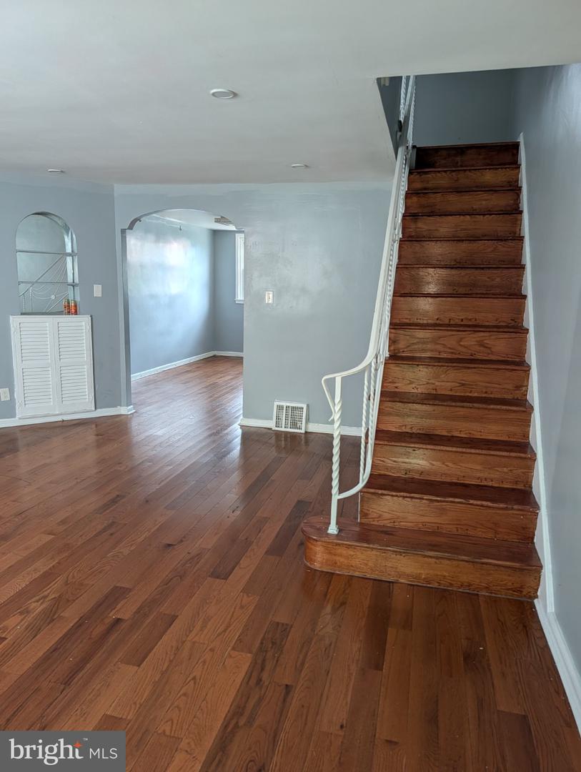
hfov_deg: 56.9
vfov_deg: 71.5
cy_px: 386
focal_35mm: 24
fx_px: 536
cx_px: 290
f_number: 1.68
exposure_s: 1/22.1
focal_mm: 6.9
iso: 21
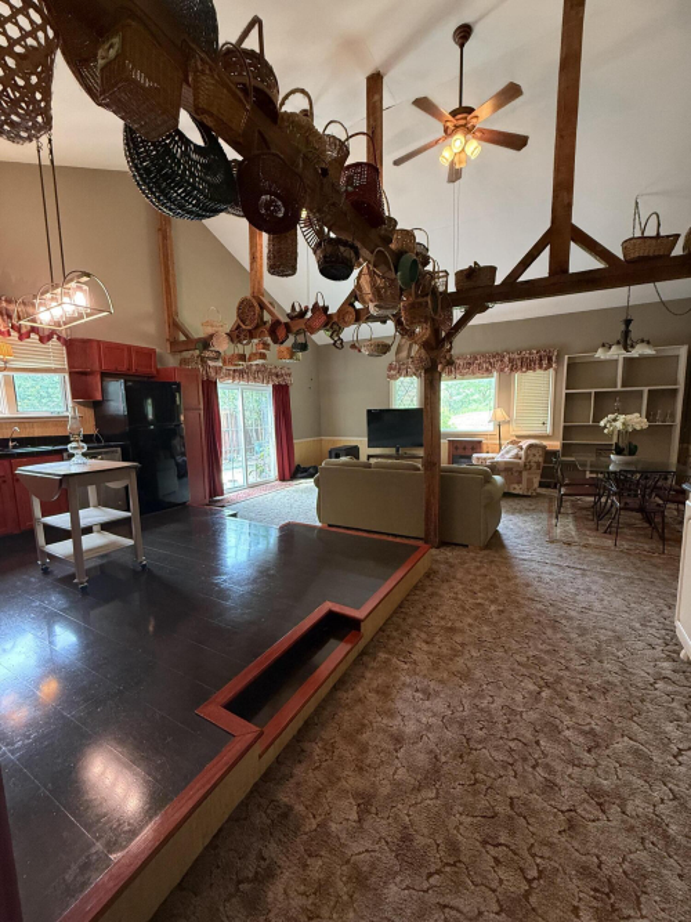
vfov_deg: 102.1
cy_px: 461
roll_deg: +0.4
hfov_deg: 85.7
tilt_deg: -6.8
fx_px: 373
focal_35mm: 14
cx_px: 346
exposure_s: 1/60
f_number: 2.2
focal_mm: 2.22
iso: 400
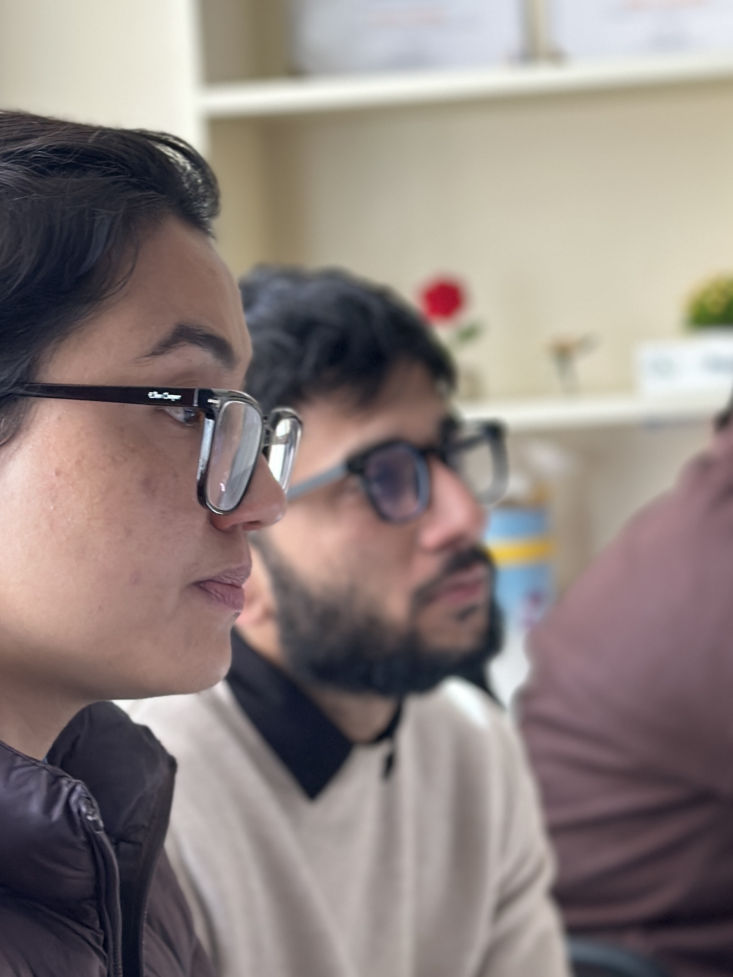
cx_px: 582
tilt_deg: +1.4
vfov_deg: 21.6
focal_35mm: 90
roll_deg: +2.7
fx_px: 2541
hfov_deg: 16.3
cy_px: 240
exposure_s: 1/60
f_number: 1.78
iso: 125
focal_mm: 6.86
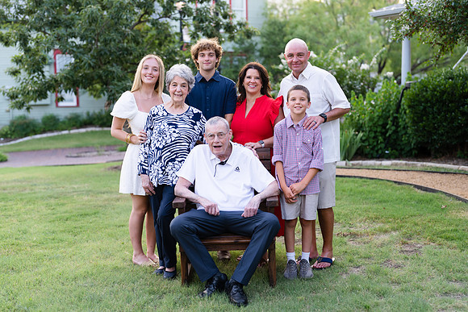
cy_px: 156
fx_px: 650
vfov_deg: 27.0
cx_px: 234
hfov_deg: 39.6
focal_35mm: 50
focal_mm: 50
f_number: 2
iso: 160
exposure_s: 1/320
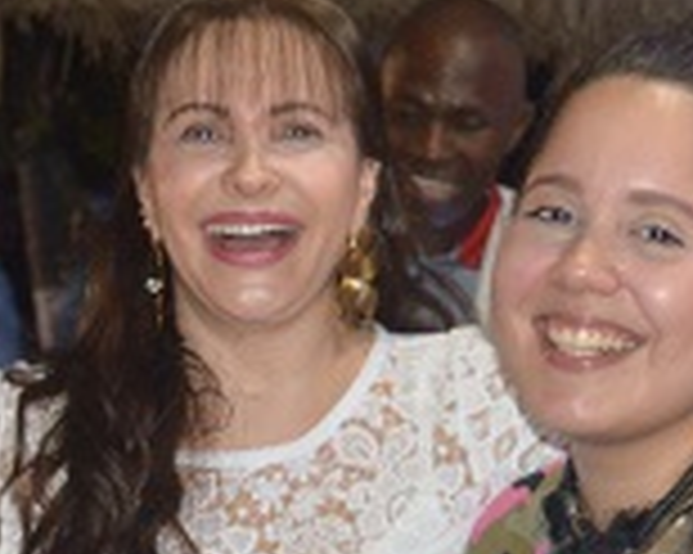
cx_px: 58
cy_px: 732
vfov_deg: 9.1
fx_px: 3403
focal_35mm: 166
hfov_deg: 11.5
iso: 800
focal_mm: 26
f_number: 4
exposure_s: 1/30
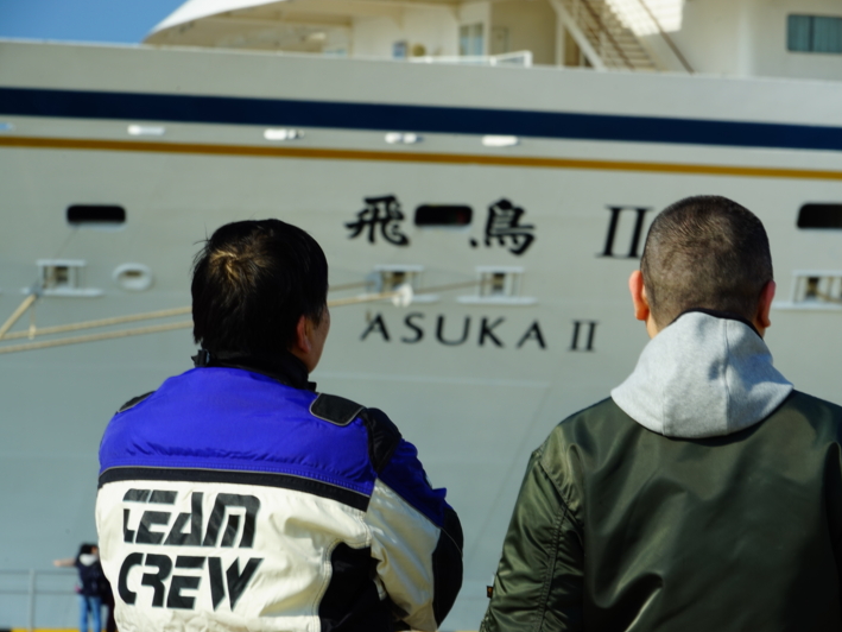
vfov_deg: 6.5
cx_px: 442
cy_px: 316
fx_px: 5595
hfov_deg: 8.6
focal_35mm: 230
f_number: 16
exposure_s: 1/30
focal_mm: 212
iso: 100
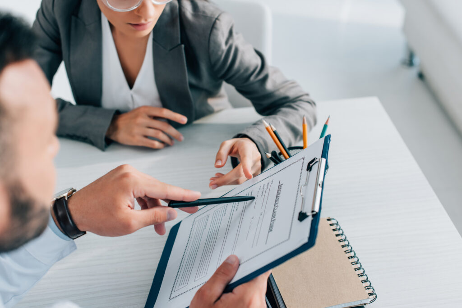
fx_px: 642
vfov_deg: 27.0
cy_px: 154
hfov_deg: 39.6
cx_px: 231
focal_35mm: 50
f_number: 3.5
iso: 160
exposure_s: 1/200
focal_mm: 50
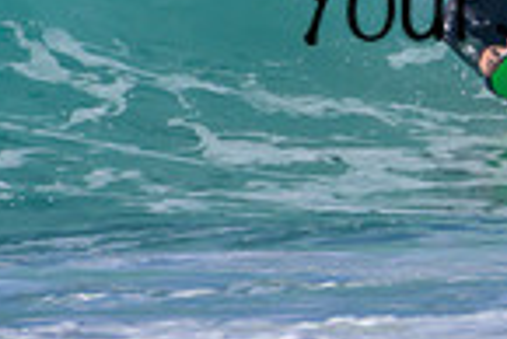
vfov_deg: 0.3
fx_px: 56403
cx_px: 650
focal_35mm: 4001
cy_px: -40
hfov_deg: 0.5
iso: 720
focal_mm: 1000
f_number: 11
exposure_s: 1/2000
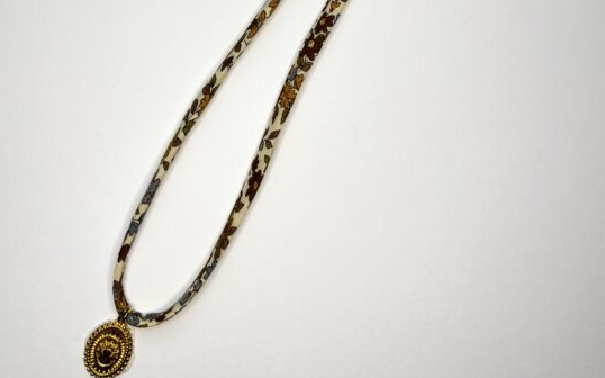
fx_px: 676
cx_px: 297
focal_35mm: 41
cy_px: 16
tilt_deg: -88.3
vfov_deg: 29.5
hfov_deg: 48.2
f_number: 1.6
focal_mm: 5.1
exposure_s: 1/224
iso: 50
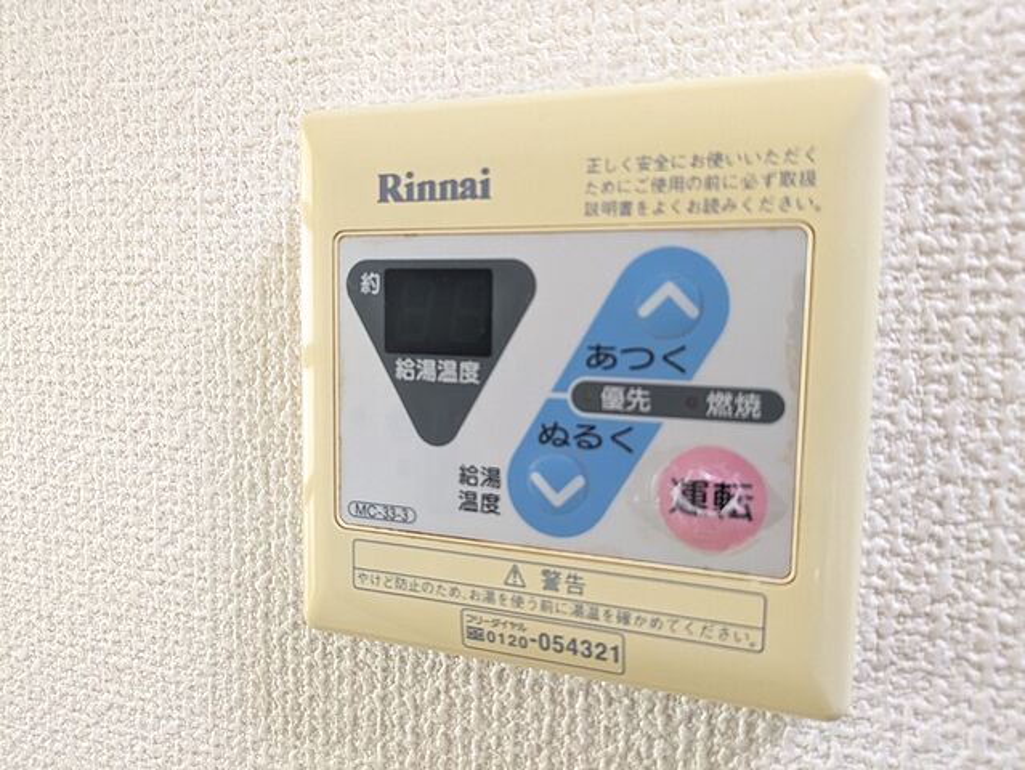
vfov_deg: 54.9
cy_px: 385
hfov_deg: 69.4
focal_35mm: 25
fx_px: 741
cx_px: 512
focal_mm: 5.43
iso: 974
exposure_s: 1/120
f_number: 1.89
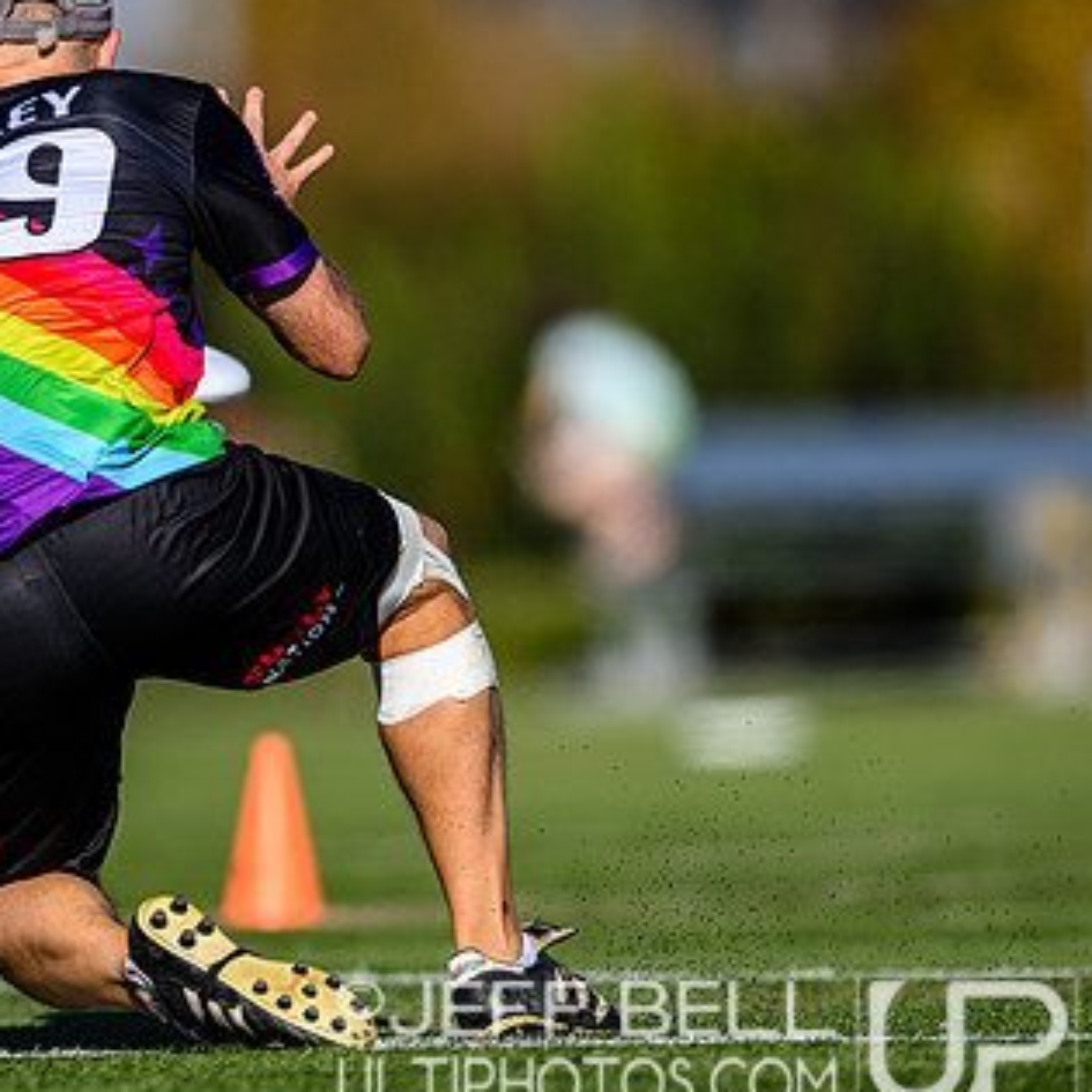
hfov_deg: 2.3
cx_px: 66
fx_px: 26875
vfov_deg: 2.3
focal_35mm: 753
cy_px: 493
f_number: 3.2
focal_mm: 400
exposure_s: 1/2000
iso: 100
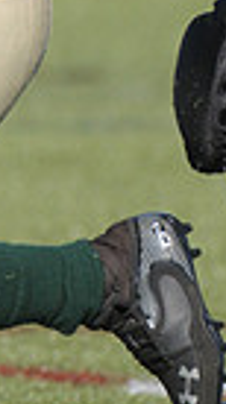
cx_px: 148
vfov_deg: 1.0
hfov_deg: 0.6
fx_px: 23389
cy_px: -225
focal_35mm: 2182
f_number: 4
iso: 640
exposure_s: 1/5000
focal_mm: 330
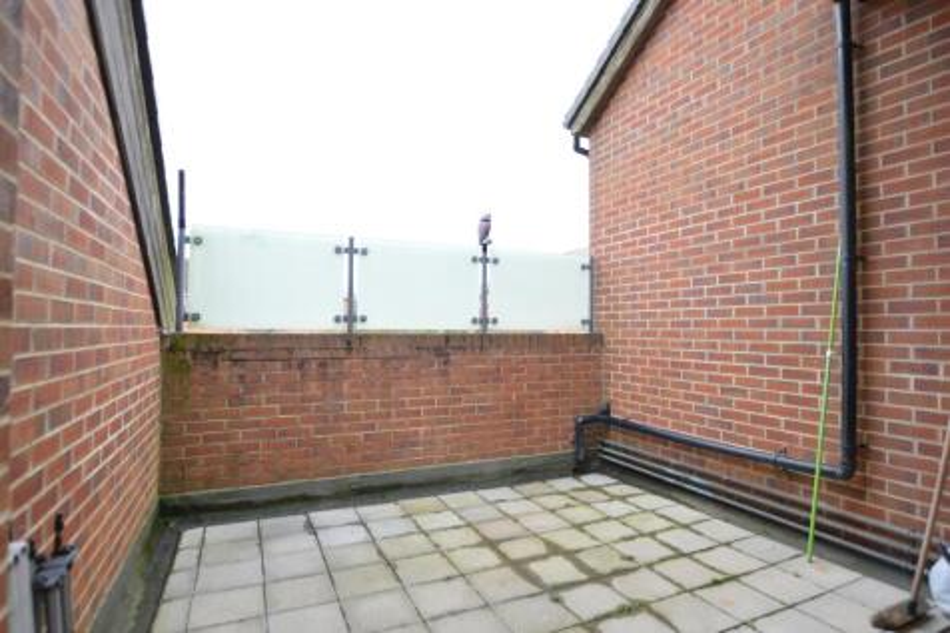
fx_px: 514
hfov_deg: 85.4
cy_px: 316
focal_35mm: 20
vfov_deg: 63.2
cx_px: 475
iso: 100
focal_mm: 13
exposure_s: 1/20
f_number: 3.5
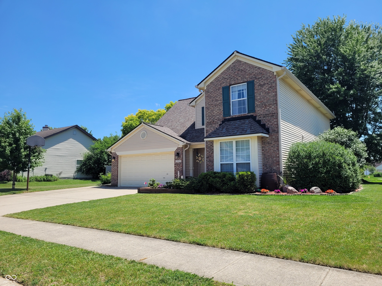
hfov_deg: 67.3
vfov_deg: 53.1
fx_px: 287
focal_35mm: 26
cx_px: 191
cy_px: 143
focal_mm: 5.4
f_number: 1.8
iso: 40
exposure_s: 1/2010
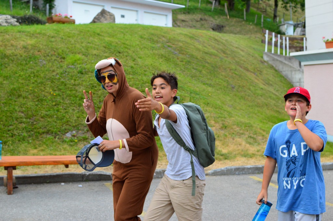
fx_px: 485
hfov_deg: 37.9
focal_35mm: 52
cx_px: 166
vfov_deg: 25.7
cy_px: 110
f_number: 4
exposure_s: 1/320
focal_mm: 35
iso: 800
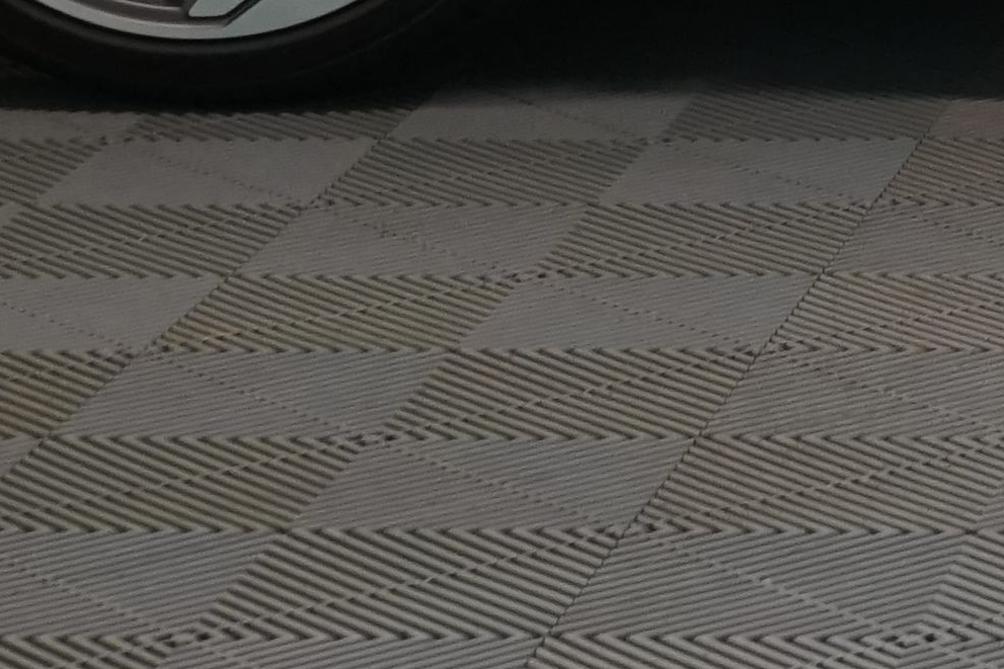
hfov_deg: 9.0
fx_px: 6080
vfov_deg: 6.1
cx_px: 1930
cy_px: -841
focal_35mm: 218
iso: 1250
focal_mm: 36
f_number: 6.3
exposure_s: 1/30
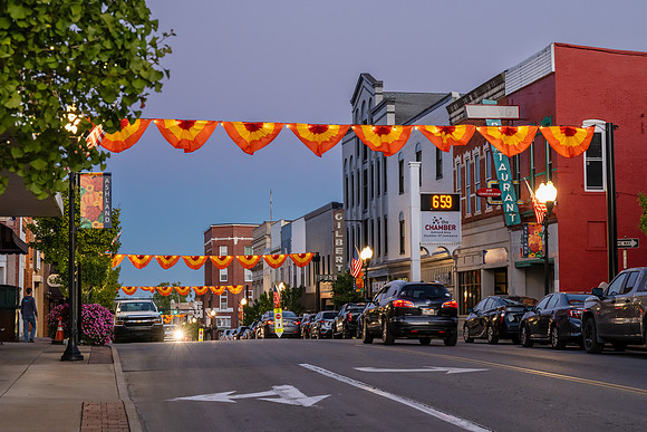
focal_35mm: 75
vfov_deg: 18.2
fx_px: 1348
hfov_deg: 27.0
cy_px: 216
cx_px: 324
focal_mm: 75
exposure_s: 1/50
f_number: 8
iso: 2000
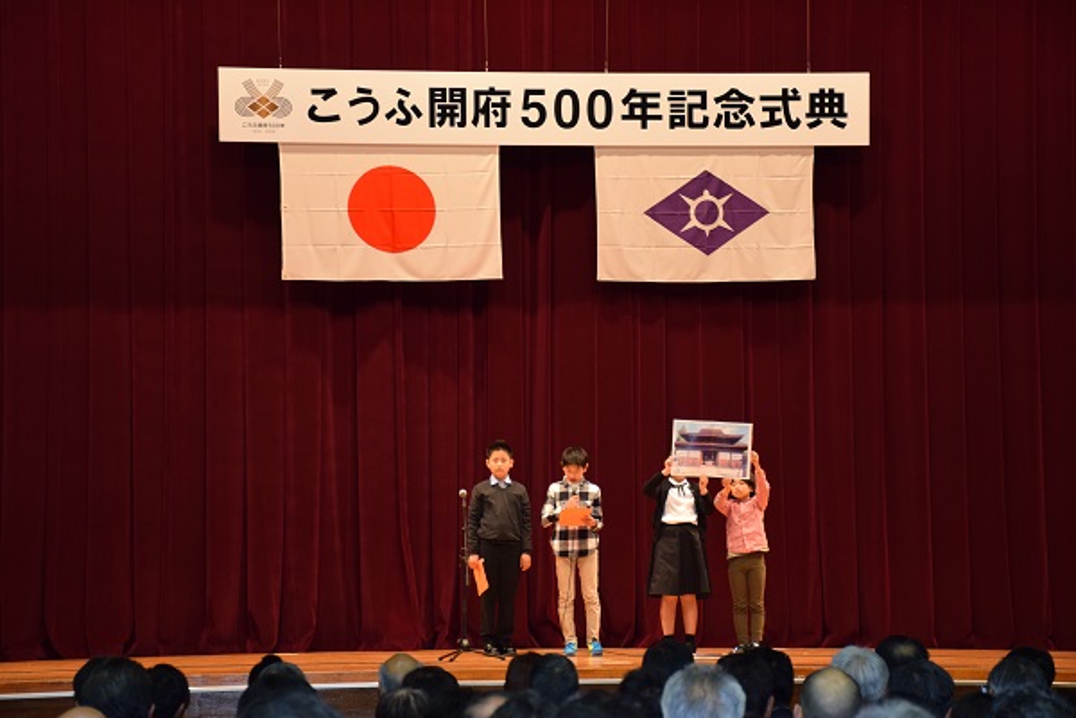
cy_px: 359
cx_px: 538
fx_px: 2779
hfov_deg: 21.9
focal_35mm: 93
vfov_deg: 14.7
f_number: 5
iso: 1000
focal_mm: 62
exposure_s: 1/60
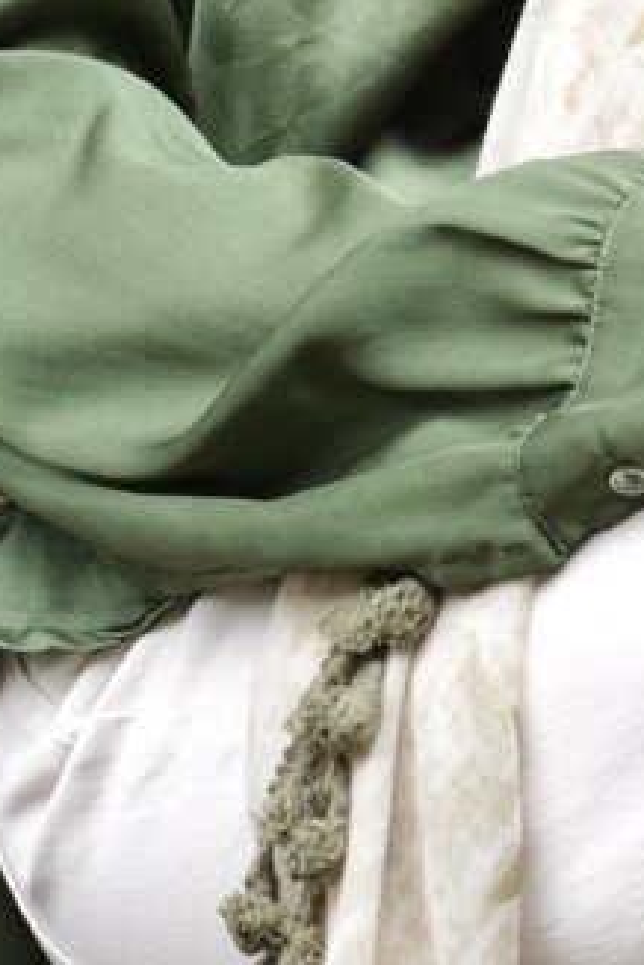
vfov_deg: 7.3
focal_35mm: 275
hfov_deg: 4.9
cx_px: 1066
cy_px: -546
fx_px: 7379
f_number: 4.5
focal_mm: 75
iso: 1000
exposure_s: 1/2000
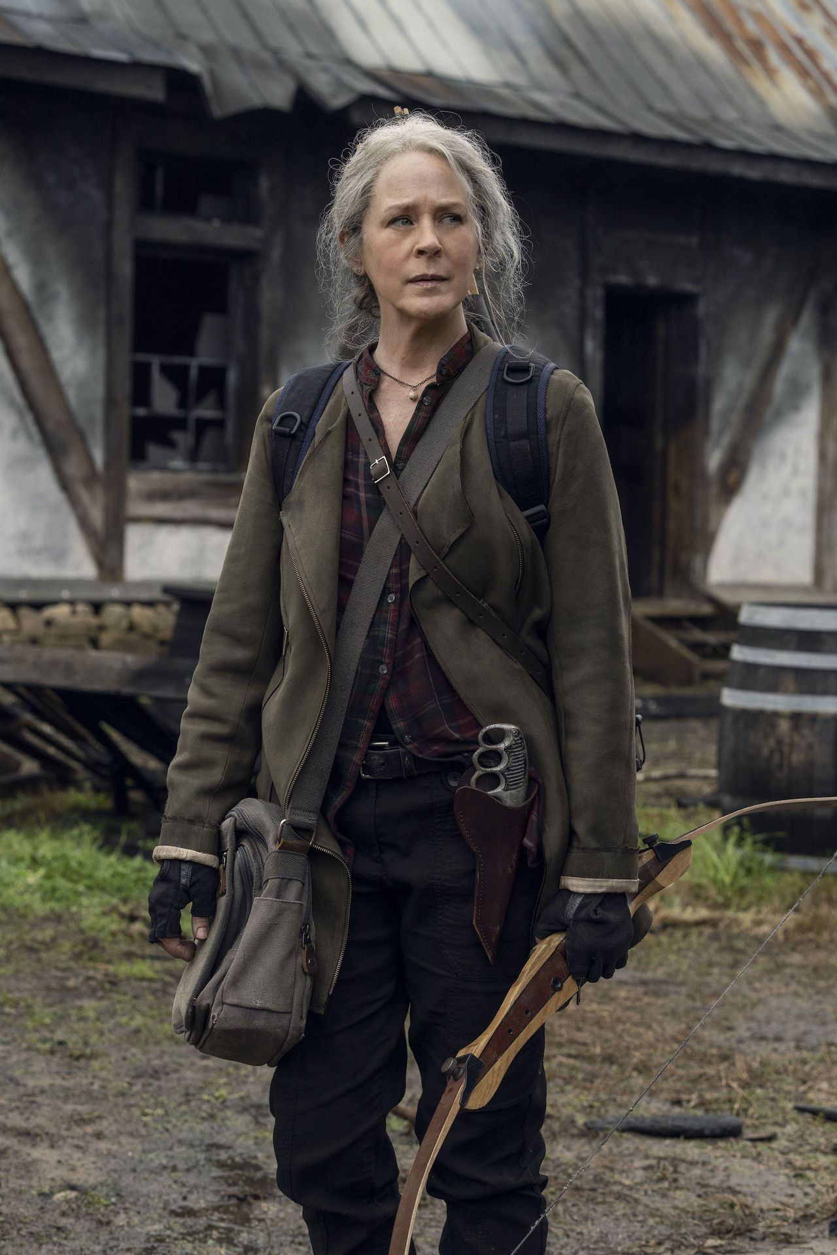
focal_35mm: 70
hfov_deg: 19.5
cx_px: 418
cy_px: 628
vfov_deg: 28.8
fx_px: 2441
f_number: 5.6
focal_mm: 70
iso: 400
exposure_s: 1/800
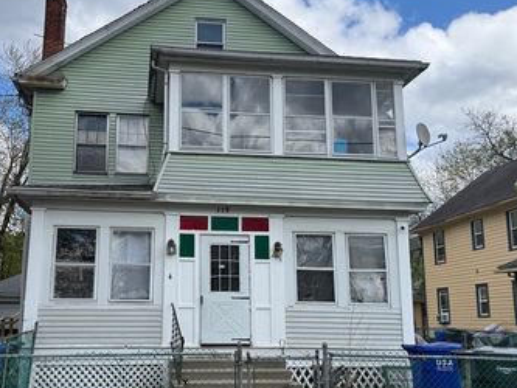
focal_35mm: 36
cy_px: 218
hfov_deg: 50.9
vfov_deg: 39.6
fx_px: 538
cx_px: 199
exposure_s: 1/4405
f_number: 1.78
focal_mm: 6.76
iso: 80
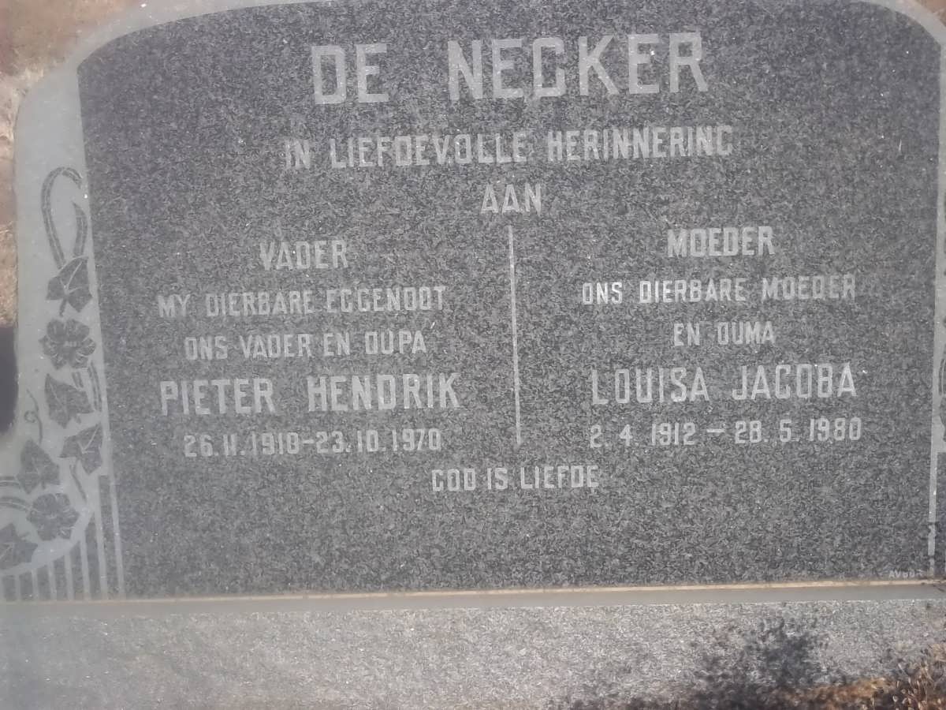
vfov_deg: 19.1
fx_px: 2104
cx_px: 473
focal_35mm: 77
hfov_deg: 25.3
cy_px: 355
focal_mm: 13.7
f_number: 4.6
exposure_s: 1/500
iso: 80
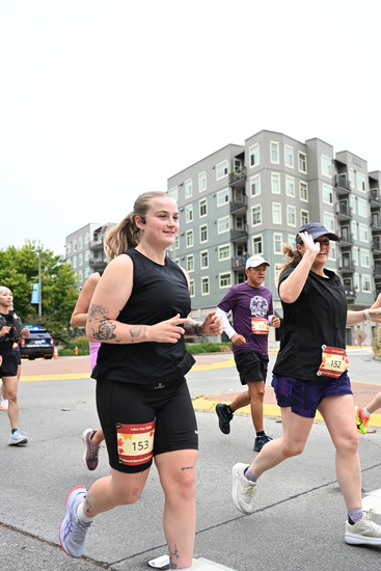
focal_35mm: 36
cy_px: 286
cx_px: 190
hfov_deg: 36.9
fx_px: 571
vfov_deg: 53.1
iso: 1600
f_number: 4
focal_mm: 36
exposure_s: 1/800
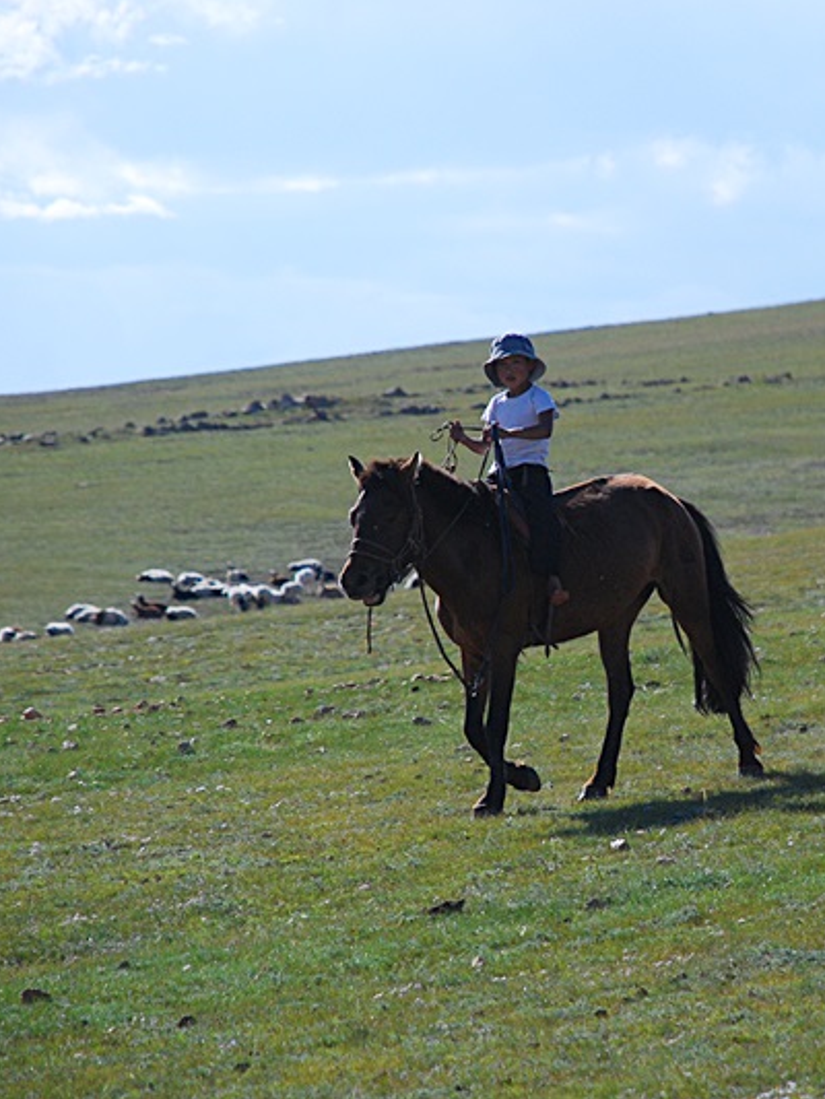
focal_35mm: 293
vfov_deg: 6.8
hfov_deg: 5.1
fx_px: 9298
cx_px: 549
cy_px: 548
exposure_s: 1/1600
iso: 400
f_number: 5.6
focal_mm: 135
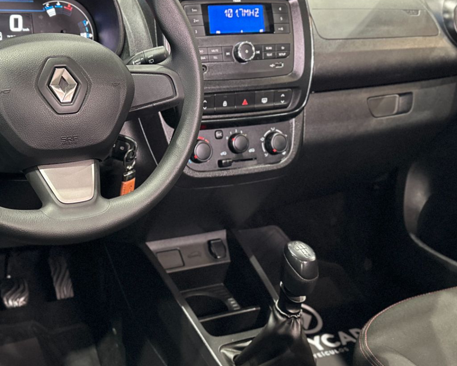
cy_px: 167
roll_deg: -3.2
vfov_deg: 34.1
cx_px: 143
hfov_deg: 41.3
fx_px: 595
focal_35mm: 44
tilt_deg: -21.0
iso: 1000
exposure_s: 1/40
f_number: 1.78
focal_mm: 6.86
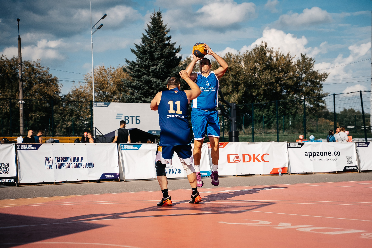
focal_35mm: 73
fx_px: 758
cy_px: 138
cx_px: 207
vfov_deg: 18.6
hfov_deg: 27.6
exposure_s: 1/4000
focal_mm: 66
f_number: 3.5
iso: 250
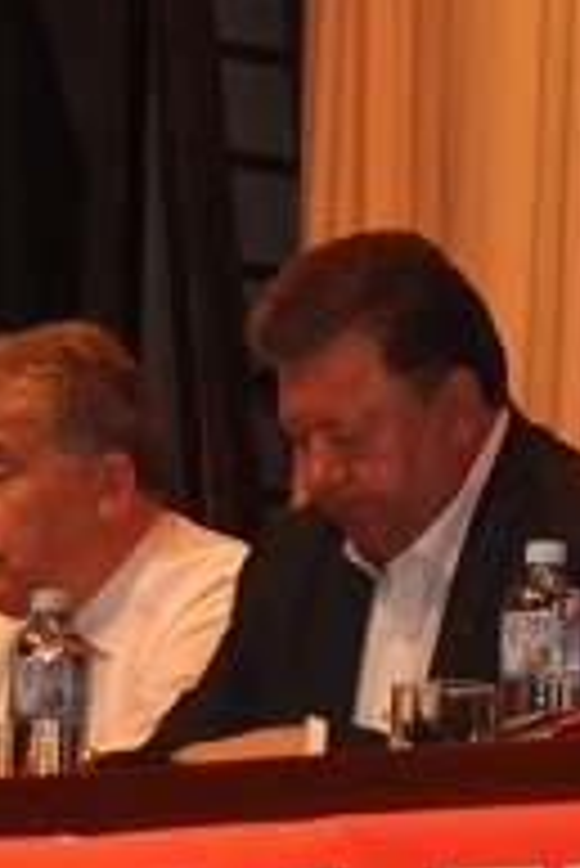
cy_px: 146
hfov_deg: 5.2
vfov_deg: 7.9
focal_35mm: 260
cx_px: 1266
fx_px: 6272
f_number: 3.8
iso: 450
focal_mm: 26
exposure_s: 1/125
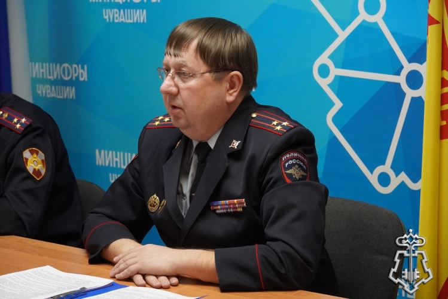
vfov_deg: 14.3
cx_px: 224
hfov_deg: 21.2
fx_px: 1195
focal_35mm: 96
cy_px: 150
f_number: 5.6
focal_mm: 64
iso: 3200
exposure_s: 1/160
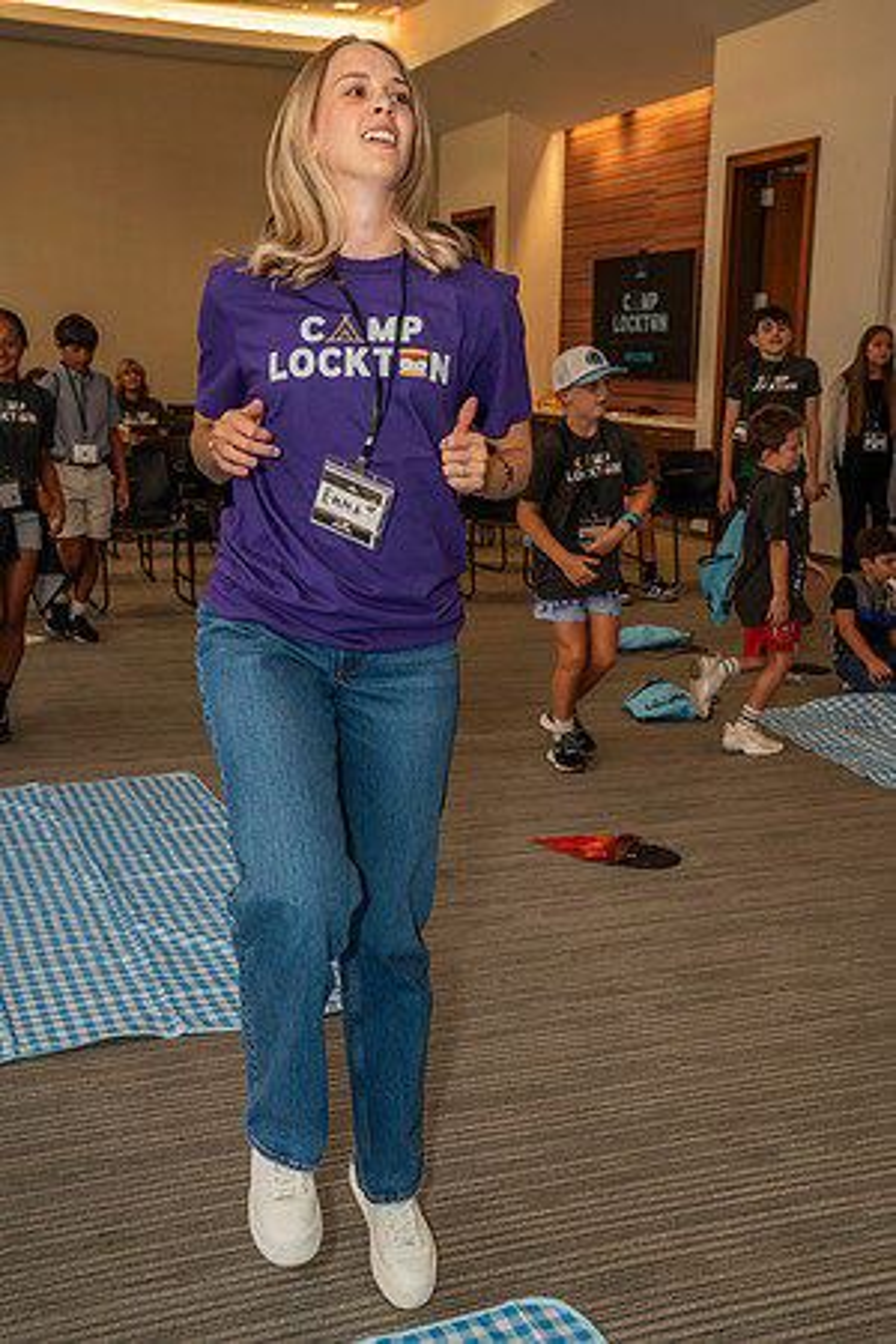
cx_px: 448
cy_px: 672
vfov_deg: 47.4
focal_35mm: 41
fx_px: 1531
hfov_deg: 32.6
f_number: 5.6
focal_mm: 41
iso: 1600
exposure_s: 1/200
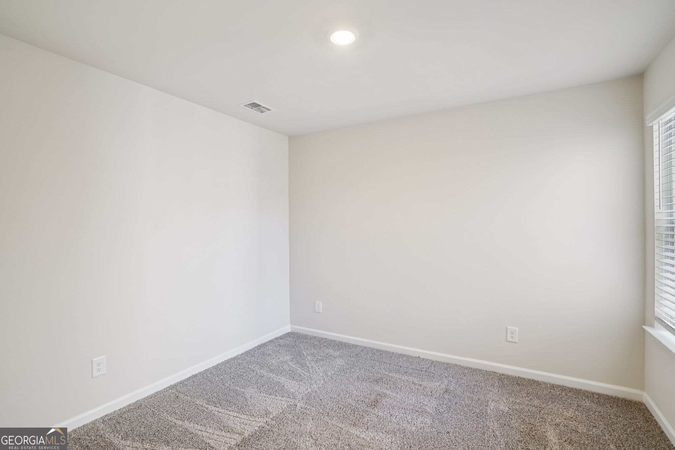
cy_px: 225
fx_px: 300
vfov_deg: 73.7
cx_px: 338
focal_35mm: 16
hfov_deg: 96.7
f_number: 8
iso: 400
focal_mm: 16
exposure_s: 1/8
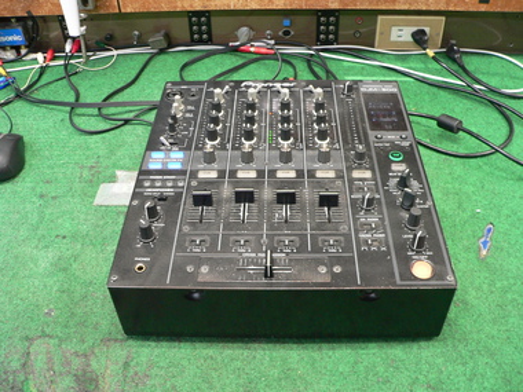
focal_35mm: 36
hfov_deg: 51.4
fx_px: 544
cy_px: 196
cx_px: 262
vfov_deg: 39.7
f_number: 2.8
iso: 200
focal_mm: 6
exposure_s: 1/8
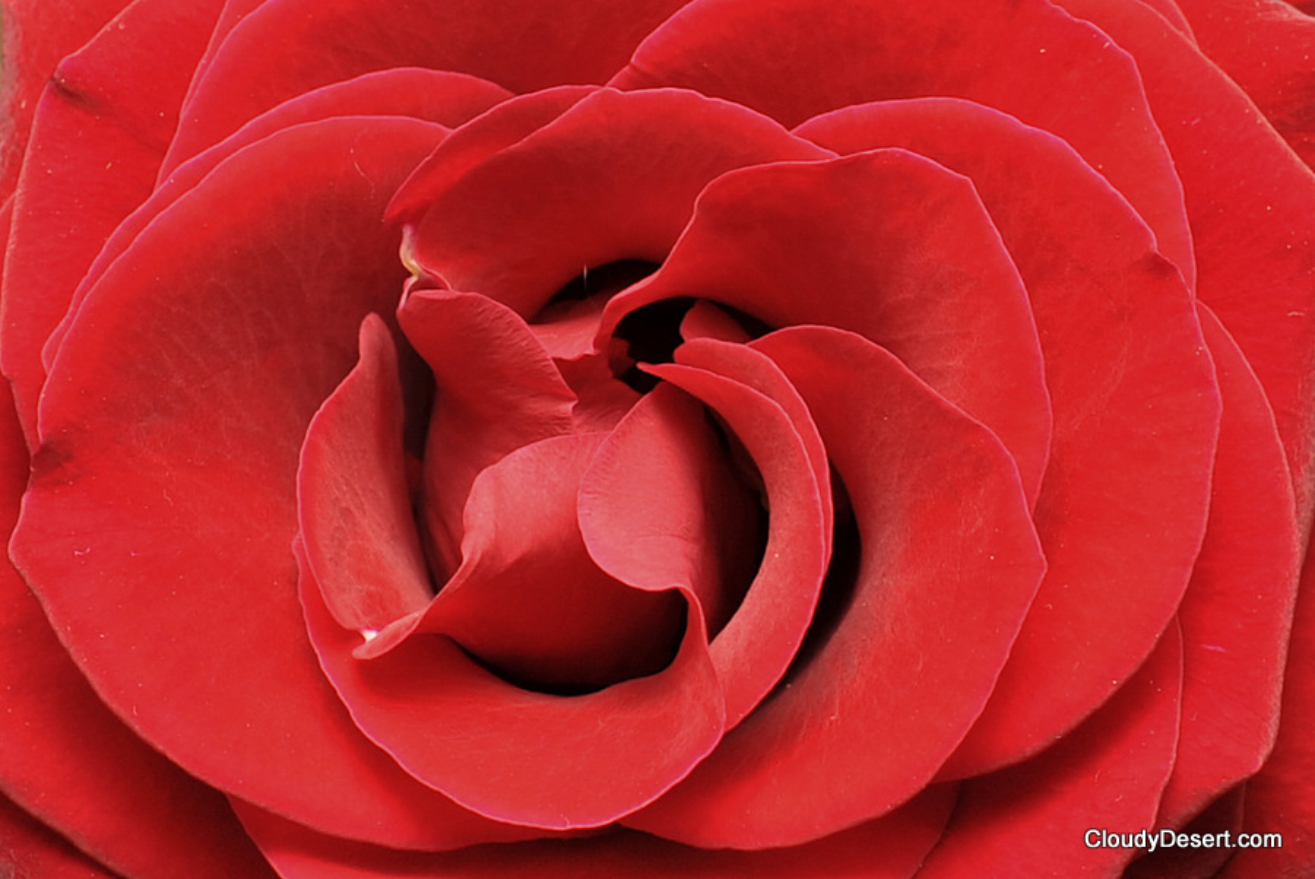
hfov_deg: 39.6
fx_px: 1828
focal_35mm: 50
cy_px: 440
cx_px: 658
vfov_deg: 27.1
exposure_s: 1/60
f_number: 8
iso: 200
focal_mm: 50
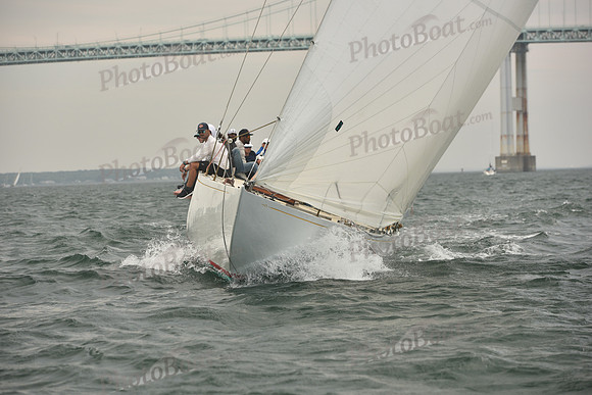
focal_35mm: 122
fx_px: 2007
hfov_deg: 16.8
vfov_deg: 11.2
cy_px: 198
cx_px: 296
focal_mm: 122
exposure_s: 1/500
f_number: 5
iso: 250
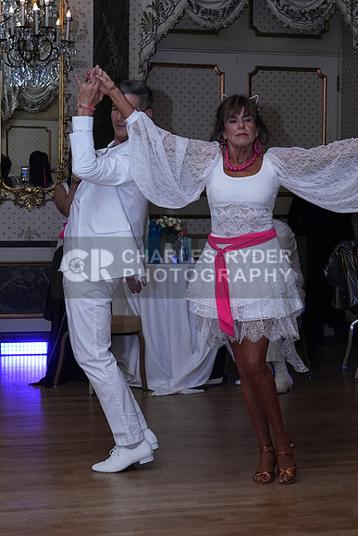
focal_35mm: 78
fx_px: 1163
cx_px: 179
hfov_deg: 17.5
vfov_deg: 26.0
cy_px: 268
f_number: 6.3
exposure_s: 1/200
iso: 5000
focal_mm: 52
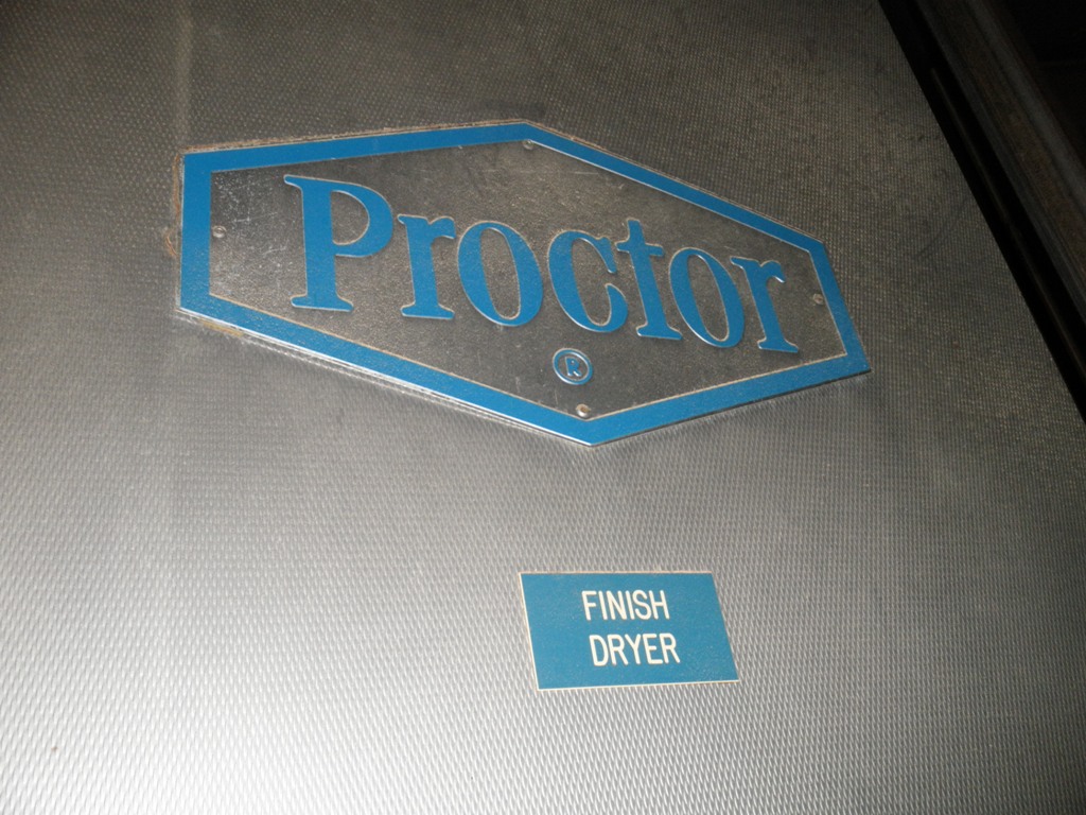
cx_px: 543
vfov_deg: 40.7
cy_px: 408
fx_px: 1098
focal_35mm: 35
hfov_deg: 52.6
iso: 200
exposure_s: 1/60
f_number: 3.2
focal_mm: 6.1
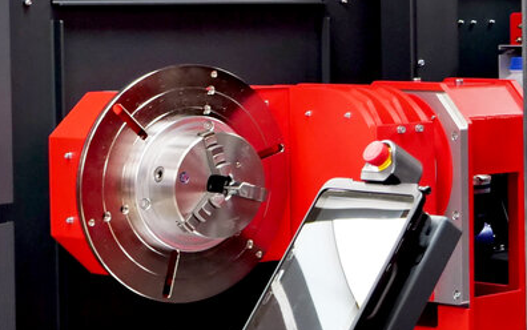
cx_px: 900
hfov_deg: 13.8
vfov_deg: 9.6
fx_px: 1969
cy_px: 71
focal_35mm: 137
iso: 320
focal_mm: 16
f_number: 3
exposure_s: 1/60
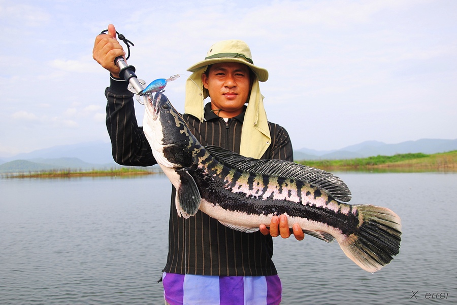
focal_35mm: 32
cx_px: 228
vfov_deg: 41.8
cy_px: 152
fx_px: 400
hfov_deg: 59.4
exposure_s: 1/250
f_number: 6.3
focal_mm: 21
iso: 100
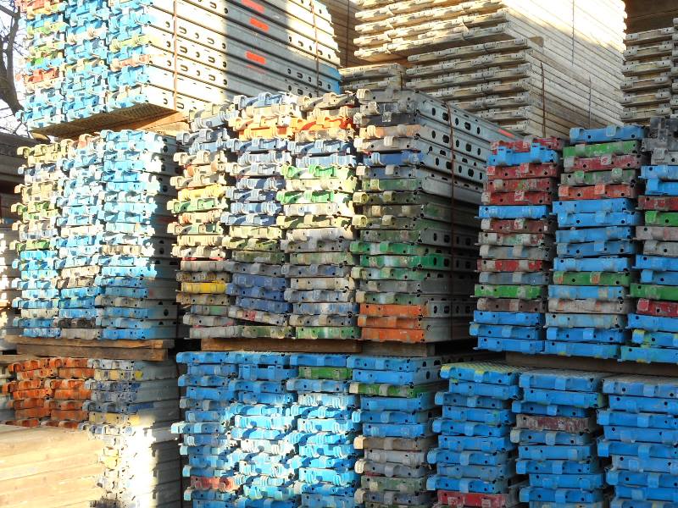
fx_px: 999
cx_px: 339
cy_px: 254
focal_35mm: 51
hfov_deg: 37.5
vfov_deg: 28.6
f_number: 4.9
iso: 80
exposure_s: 1/40
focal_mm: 9.1
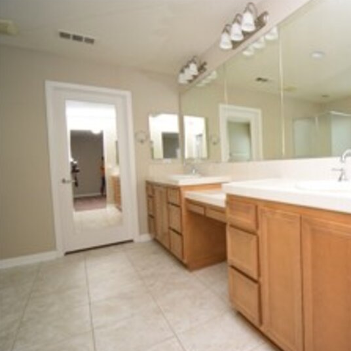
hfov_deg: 69.1
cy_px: 175
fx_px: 229
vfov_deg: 74.8
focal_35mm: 20
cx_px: 270
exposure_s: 1/30
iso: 1600
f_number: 4.5
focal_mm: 10
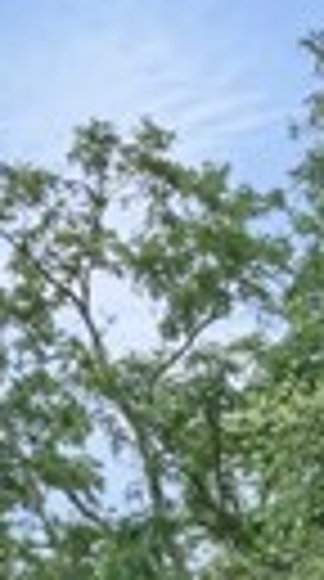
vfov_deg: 13.6
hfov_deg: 9.8
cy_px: 1378
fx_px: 1767
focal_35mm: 115
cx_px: -320
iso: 250
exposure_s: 1/100
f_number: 8
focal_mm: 13
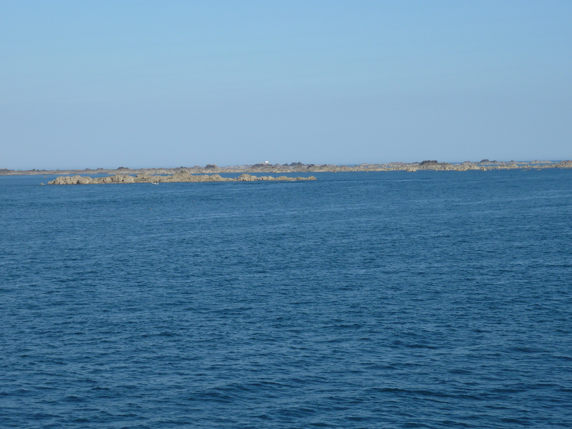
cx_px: 286
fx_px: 1487
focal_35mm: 90
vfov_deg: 16.4
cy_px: 214
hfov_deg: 21.8
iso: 80
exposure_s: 1/500
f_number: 5
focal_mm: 14.7
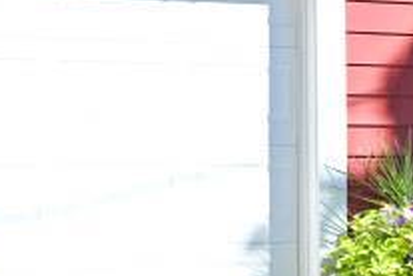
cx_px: 1309
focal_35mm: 156
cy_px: 180
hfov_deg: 9.6
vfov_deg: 8.8
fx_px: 1785
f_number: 5.6
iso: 110
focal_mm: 21.5
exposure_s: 1/250
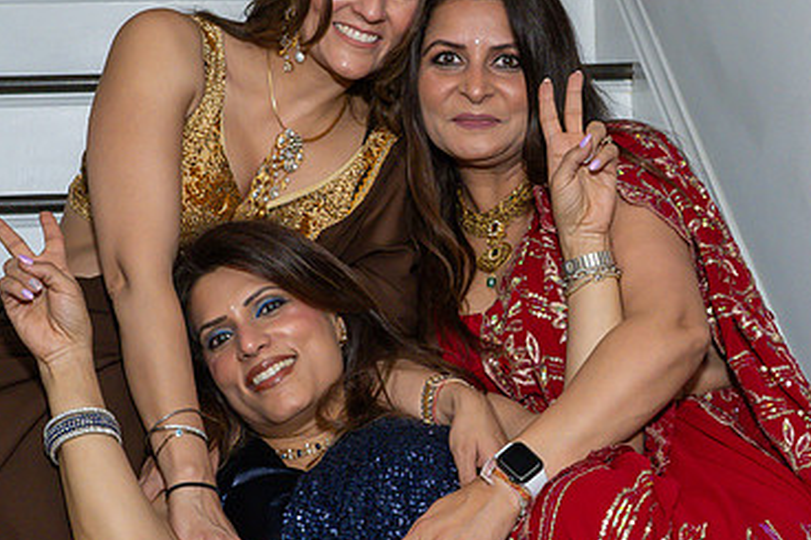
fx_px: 1959
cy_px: 282
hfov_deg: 23.4
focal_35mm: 87
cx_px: 456
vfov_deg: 15.7
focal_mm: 28
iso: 1000
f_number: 7.1
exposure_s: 1/250
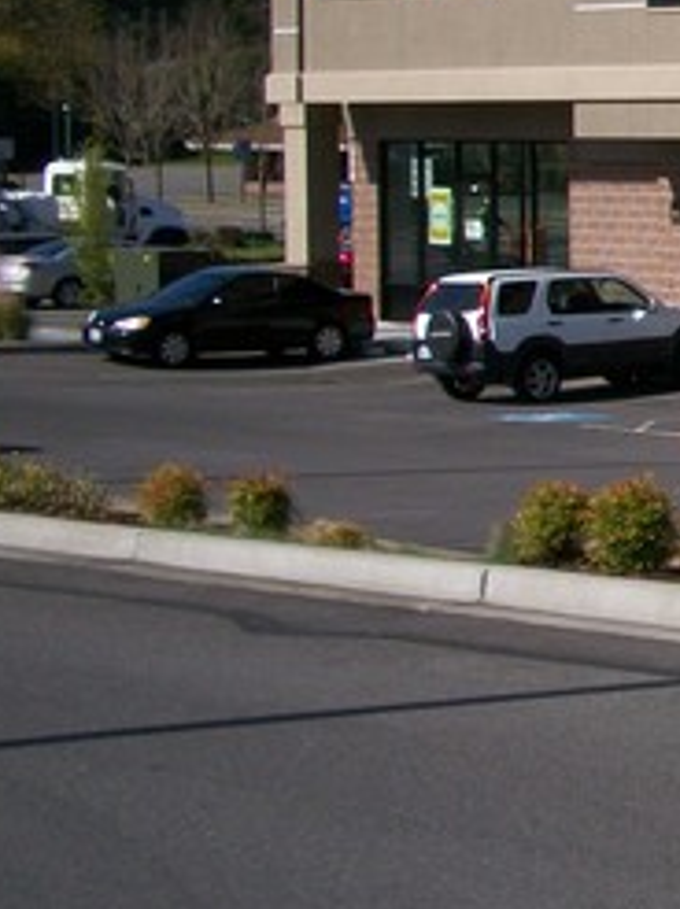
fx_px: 2991
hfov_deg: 11.4
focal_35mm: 114
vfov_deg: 17.1
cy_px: 111
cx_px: 1452
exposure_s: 1/400
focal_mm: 6.3
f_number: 5.6
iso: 80
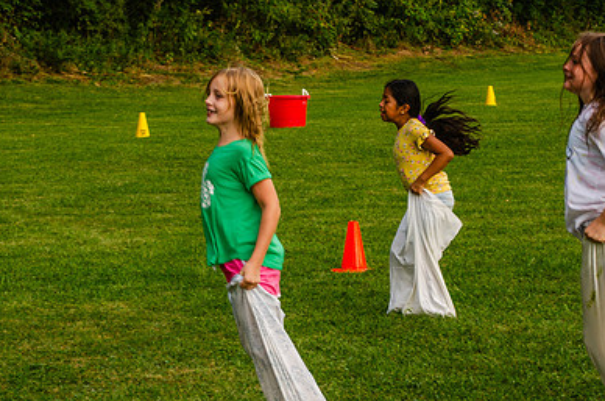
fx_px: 2331
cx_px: 354
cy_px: 145
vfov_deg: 9.8
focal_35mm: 139
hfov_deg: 14.8
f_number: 7.1
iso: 200
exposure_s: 1/200
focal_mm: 62
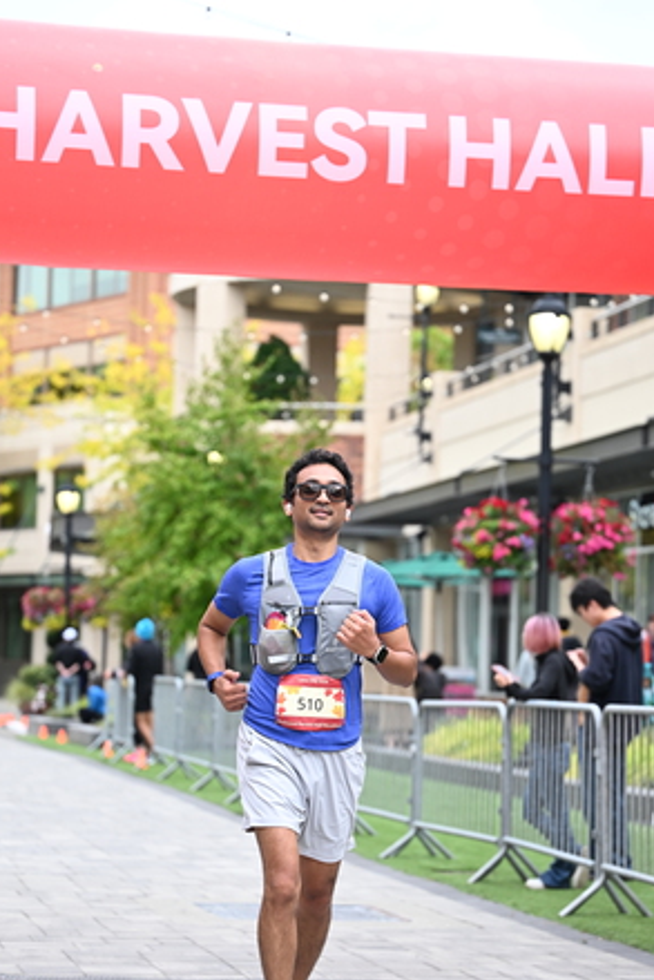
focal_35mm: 99
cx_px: 358
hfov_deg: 13.8
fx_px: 2695
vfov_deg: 20.6
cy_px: 578
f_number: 2.8
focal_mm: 79
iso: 640
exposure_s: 1/1600
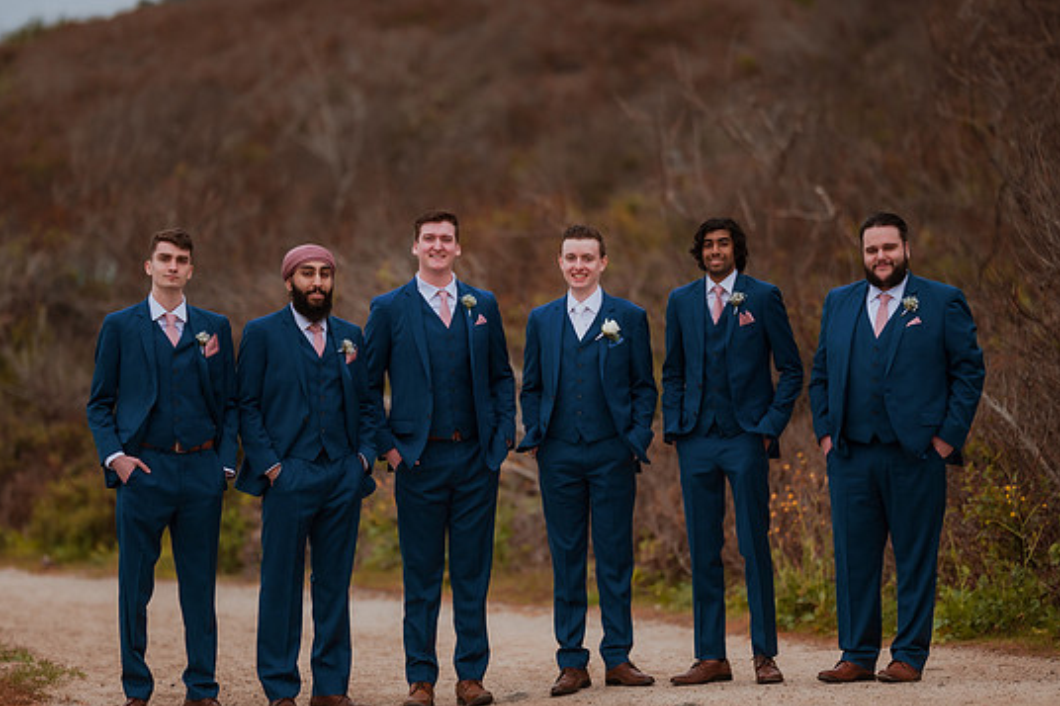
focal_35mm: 146
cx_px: 538
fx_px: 4297
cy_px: 366
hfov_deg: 14.1
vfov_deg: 9.4
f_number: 1.8
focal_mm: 135
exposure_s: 1/3200
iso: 400
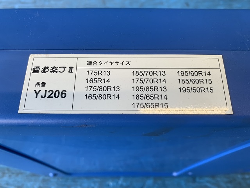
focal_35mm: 26
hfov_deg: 67.3
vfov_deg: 53.1
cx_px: 125
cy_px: 94
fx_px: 188
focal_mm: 4.25
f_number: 1.8
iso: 50
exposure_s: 1/121
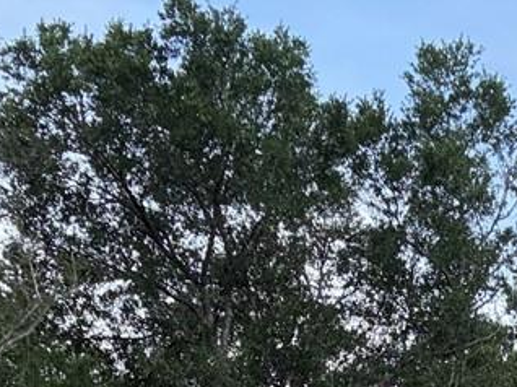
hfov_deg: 14.2
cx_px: 743
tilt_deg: +4.0
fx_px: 1955
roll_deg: +1.4
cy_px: 920
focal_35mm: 131
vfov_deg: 9.9
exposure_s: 1/1587
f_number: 1.6
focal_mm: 5.96
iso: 64
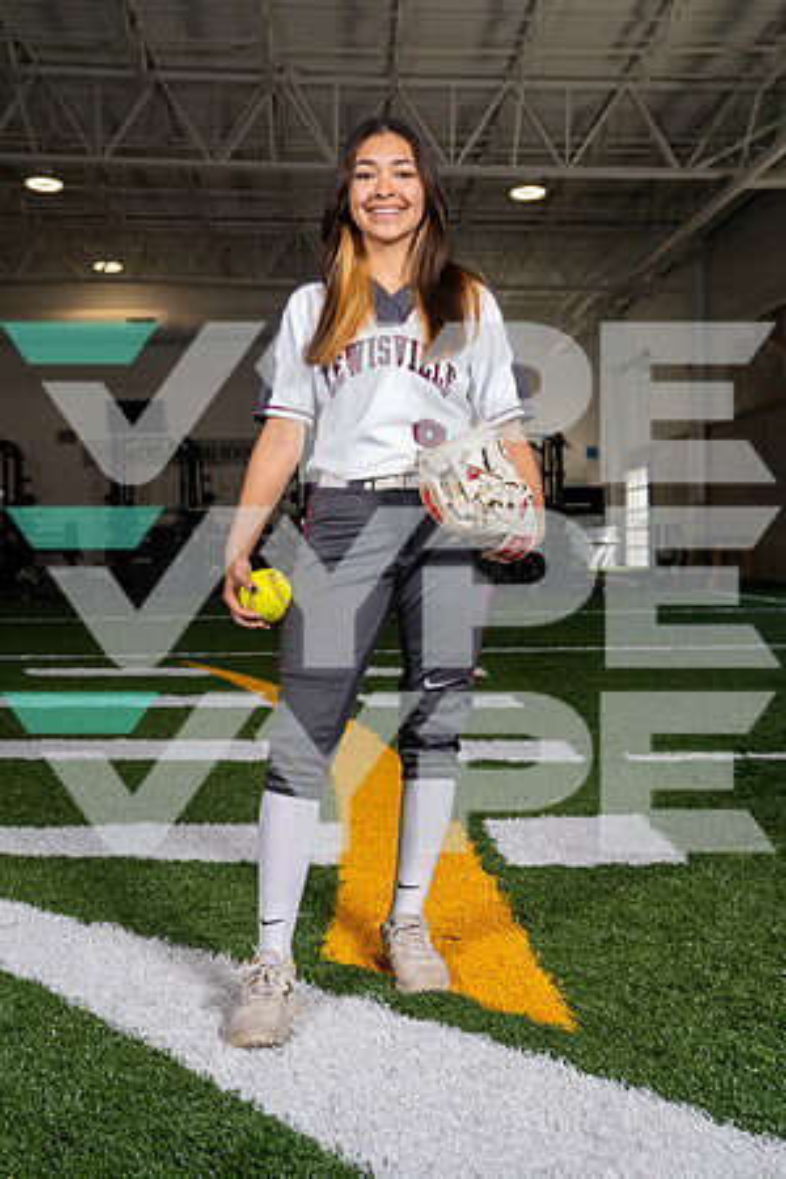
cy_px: 590
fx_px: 1310
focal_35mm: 40
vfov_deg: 48.5
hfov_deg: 33.4
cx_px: 393
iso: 200
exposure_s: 1/200
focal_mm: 40
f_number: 5.6
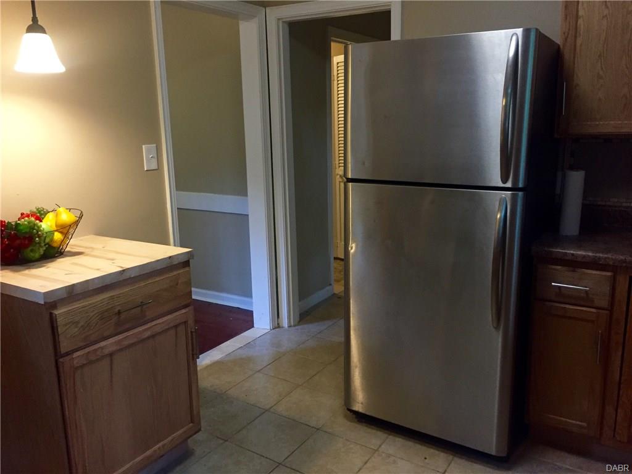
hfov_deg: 61.7
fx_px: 529
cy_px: 237
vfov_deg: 48.2
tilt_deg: -11.5
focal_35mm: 29
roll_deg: +0.1
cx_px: 316
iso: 200
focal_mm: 4.15
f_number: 2.2
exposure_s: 1/30
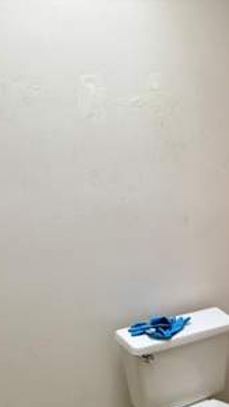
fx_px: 454
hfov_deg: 25.6
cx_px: 270
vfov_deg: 48.1
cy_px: 243
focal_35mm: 42
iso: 200
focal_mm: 6.76
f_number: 1.78
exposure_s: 1/120
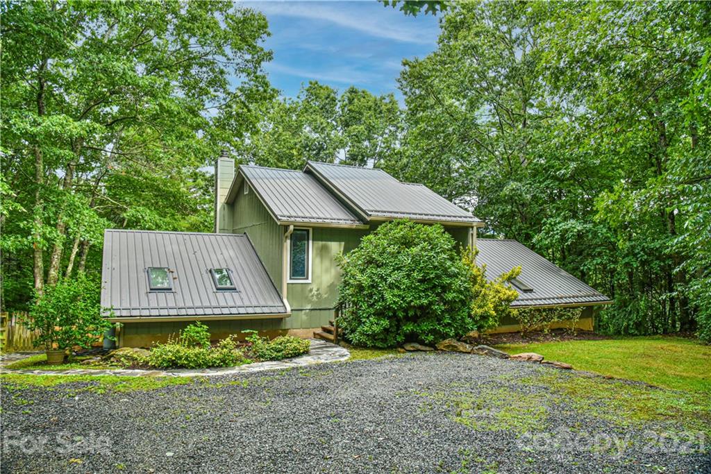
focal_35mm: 24
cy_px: 237
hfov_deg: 73.7
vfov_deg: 53.1
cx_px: 356
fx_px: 474
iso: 1600
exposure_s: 1/200
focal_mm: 24
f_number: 7.1
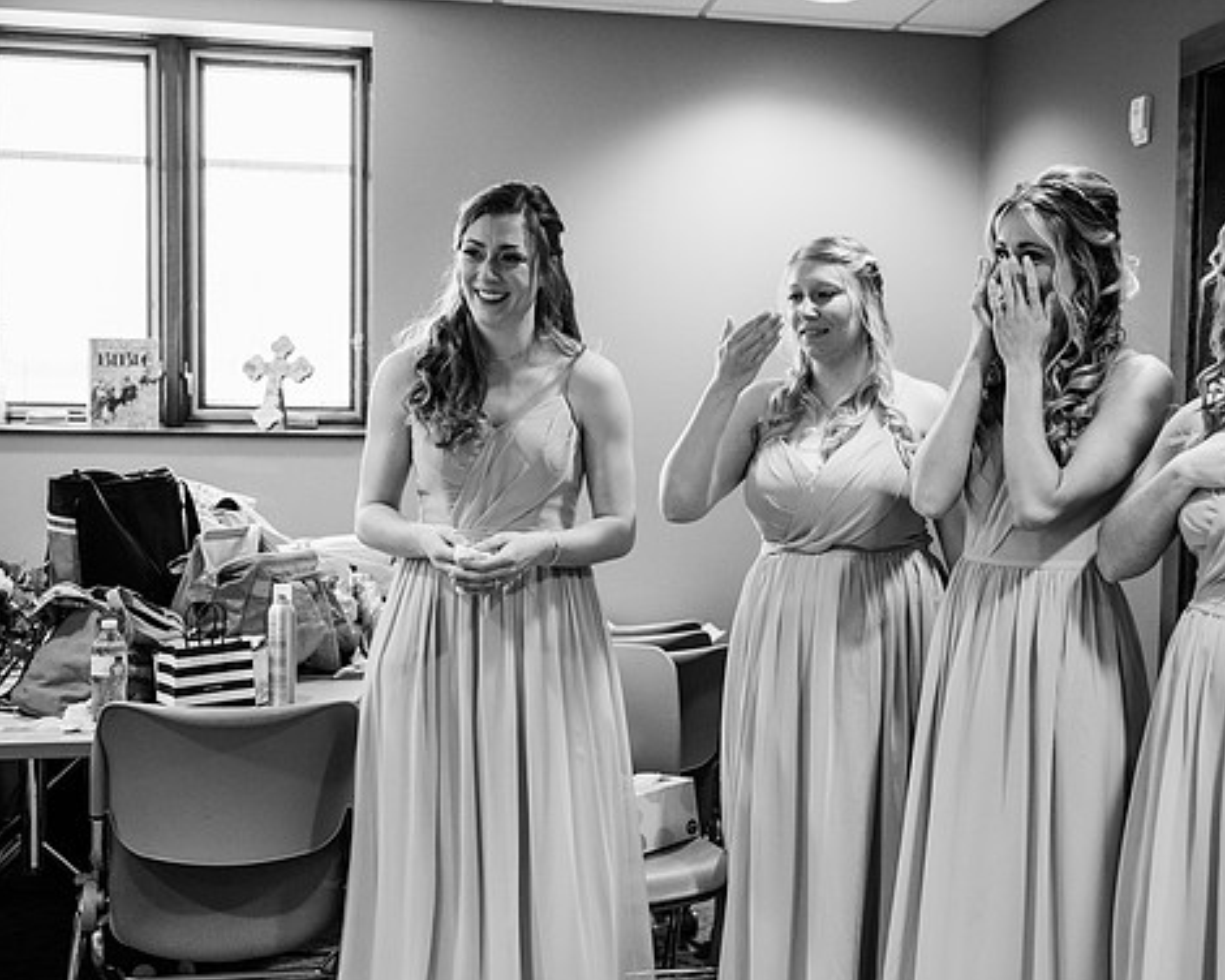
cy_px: 482
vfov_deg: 34.1
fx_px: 1595
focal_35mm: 44
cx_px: 748
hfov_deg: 41.8
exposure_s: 1/200
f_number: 2.8
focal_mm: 38
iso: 1000
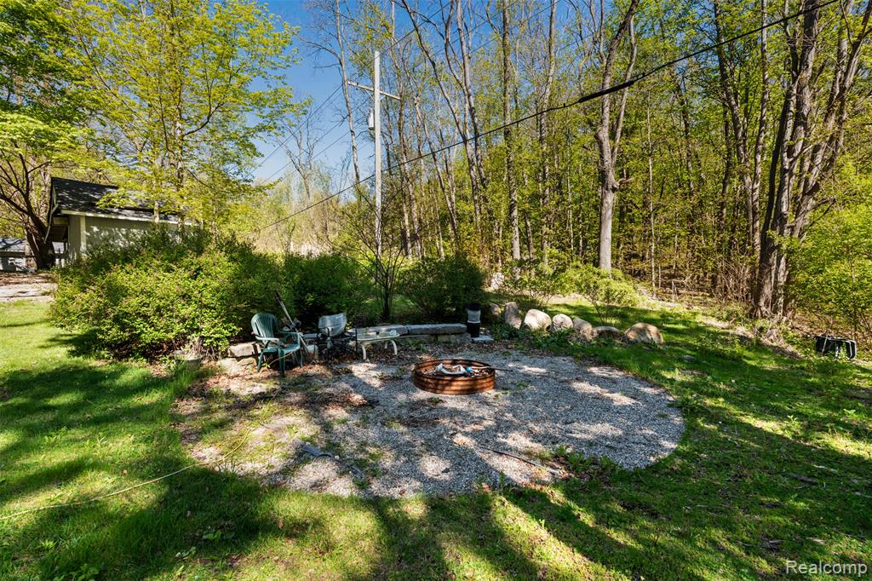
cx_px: 436
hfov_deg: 96.8
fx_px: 387
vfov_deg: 73.7
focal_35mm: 16
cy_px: 290
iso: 250
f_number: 8
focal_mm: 16
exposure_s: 1/160
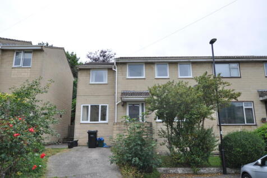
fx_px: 222
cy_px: 89
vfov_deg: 43.6
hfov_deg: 61.9
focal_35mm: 30
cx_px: 134
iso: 200
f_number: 6.3
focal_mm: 20
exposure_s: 1/160
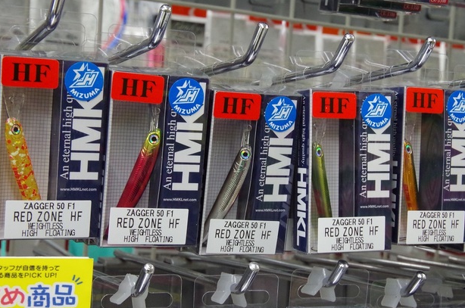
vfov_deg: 18.1
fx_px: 967
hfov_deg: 27.0
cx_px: 240
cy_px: 156
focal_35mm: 75
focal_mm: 48
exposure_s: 1/30
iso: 3200
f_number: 16
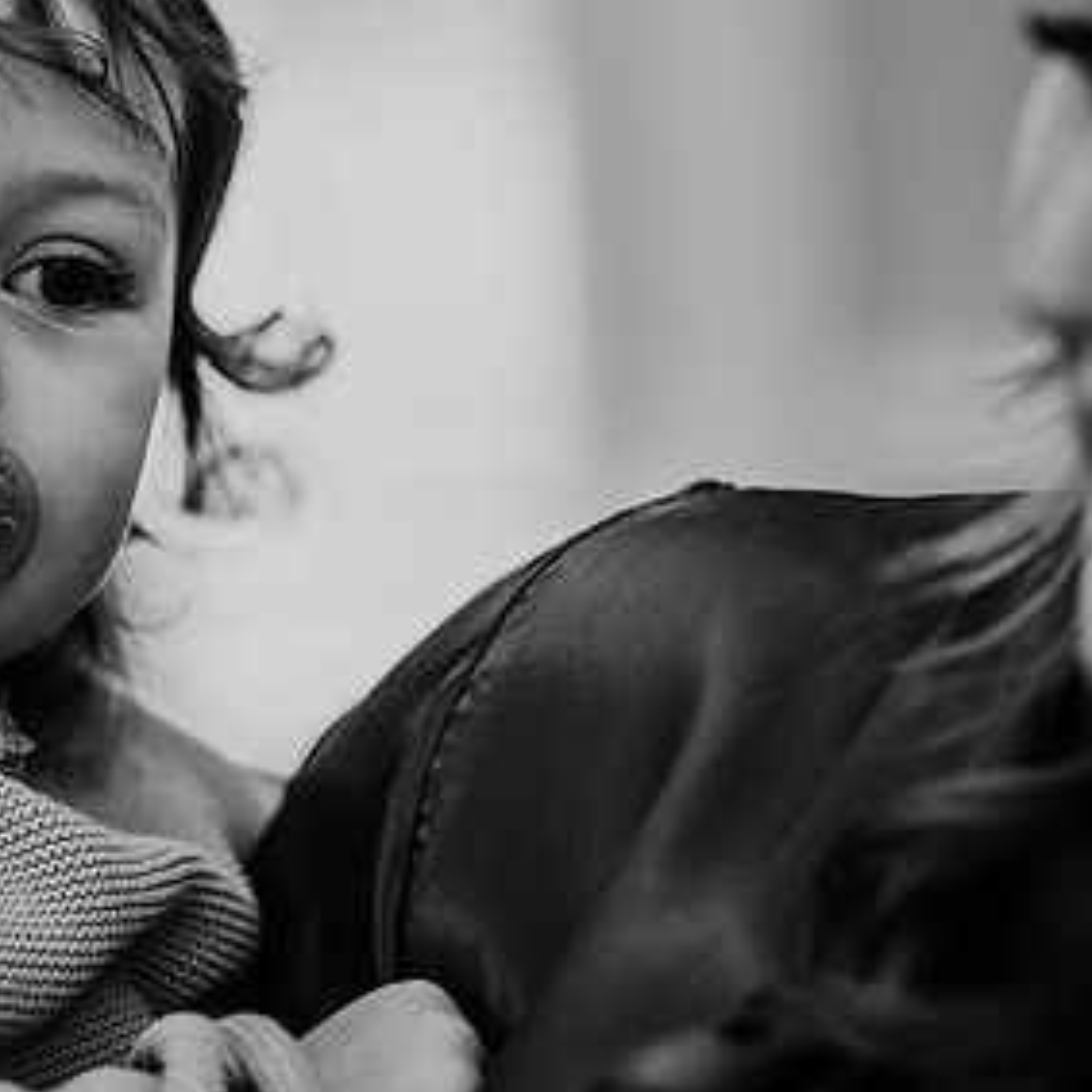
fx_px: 5282
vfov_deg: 11.8
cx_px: 174
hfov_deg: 11.7
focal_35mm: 148
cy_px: 370
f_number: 1.8
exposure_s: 1/160
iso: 1100
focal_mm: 85
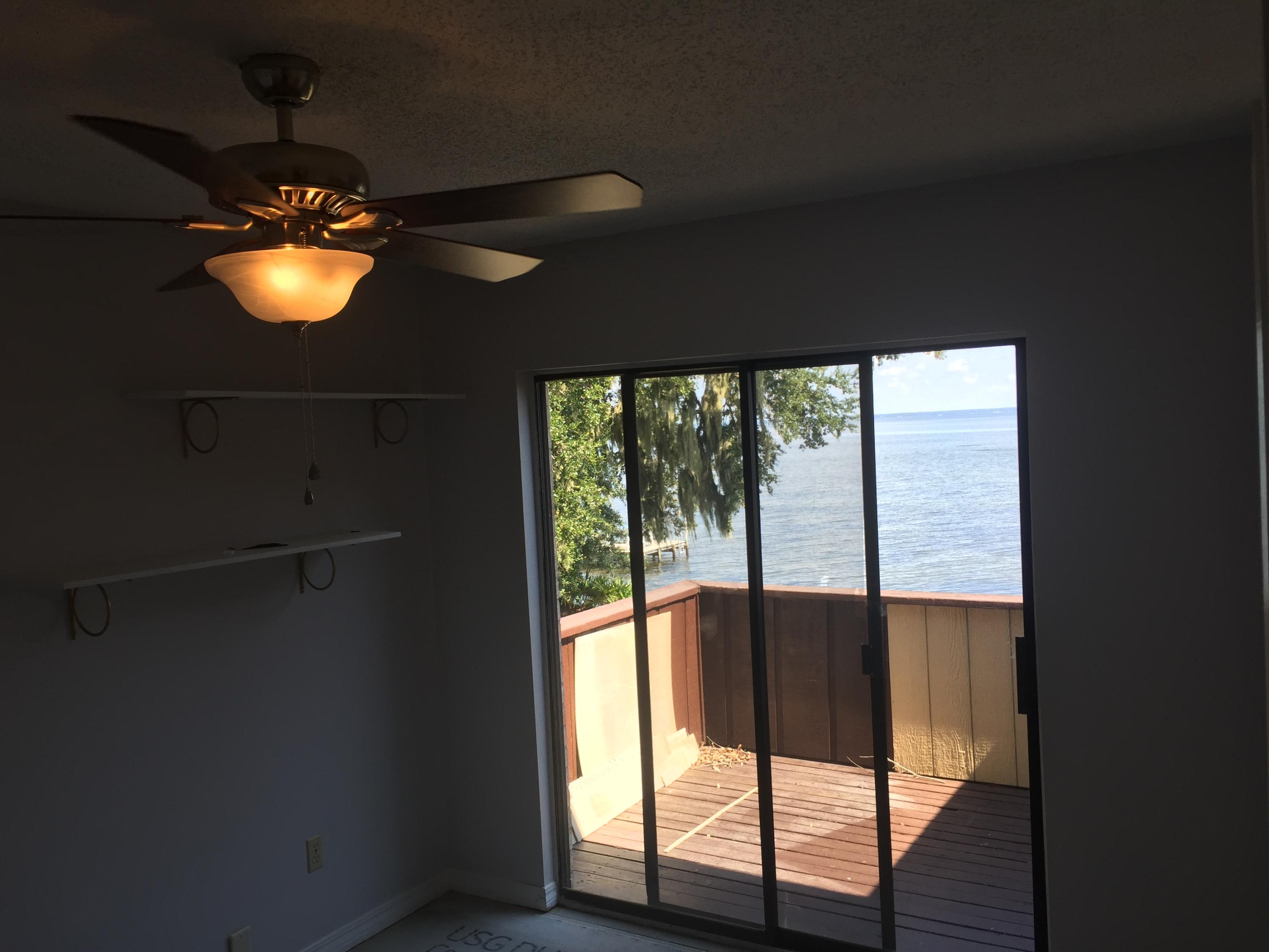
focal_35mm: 29
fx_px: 1063
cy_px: 476
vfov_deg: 48.2
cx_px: 634
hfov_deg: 61.7
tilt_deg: -2.9
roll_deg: +2.5
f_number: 2.2
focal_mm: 4.15
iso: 32
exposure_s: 1/302
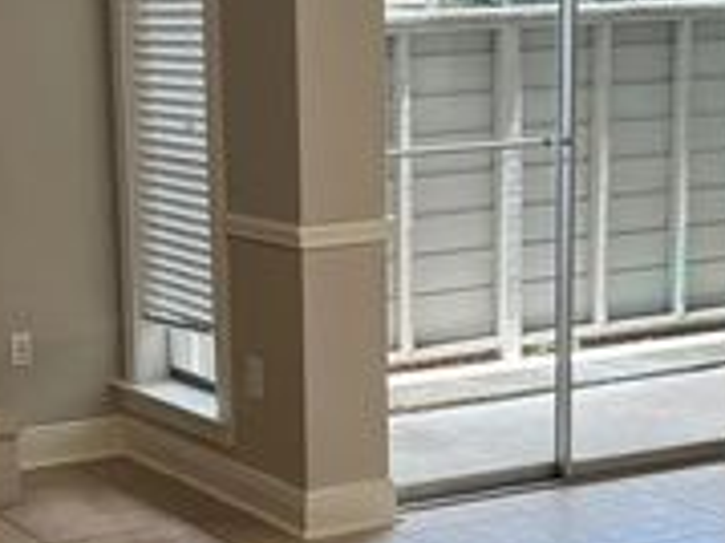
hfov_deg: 21.0
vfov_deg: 15.9
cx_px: 263
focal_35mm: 93
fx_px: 1946
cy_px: 344
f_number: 1.6
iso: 40
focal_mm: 5.1
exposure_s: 1/120
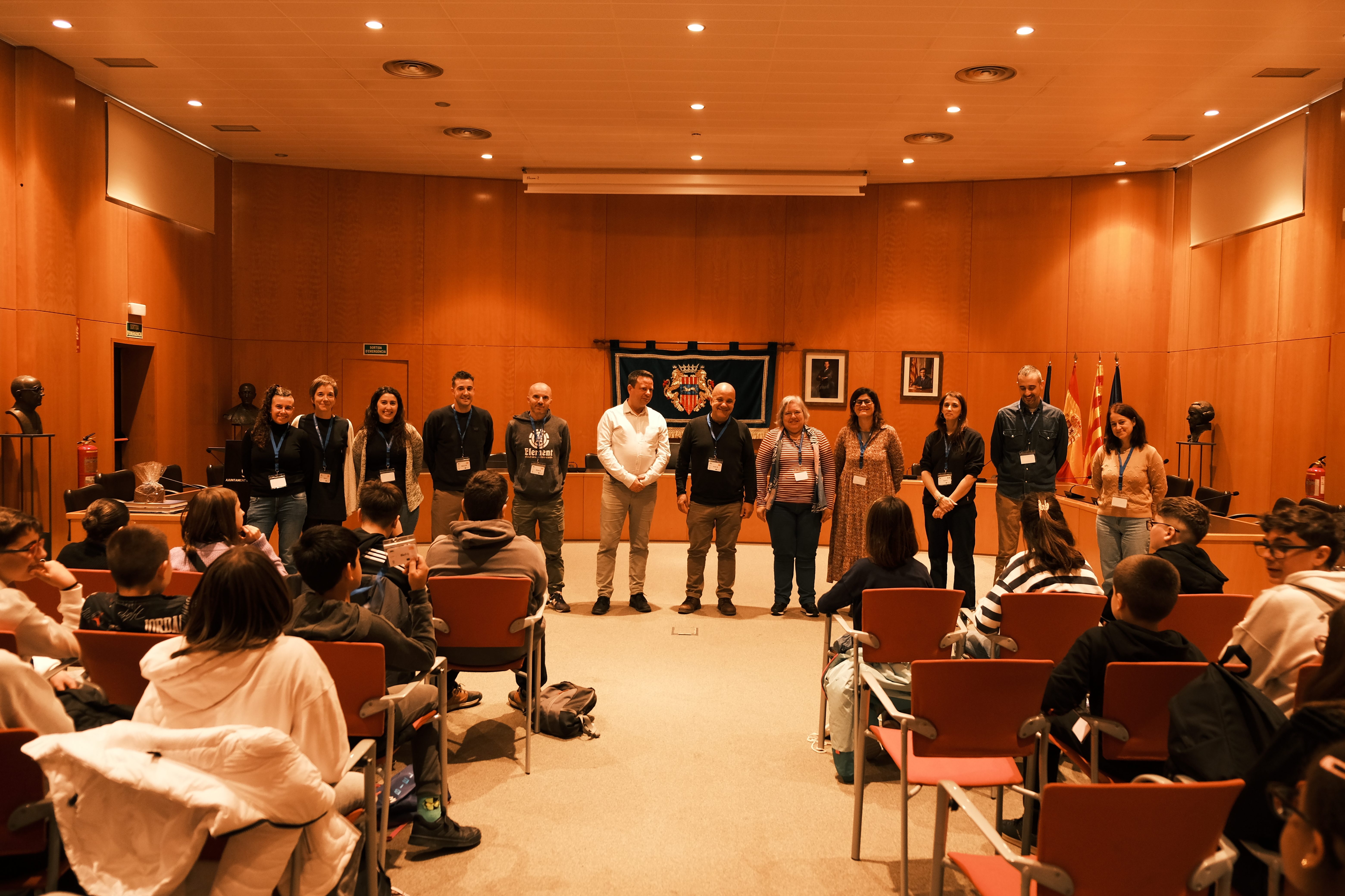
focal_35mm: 27
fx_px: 1009
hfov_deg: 67.4
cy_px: 448
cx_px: 672
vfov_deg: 47.9
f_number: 2.8
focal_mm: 18
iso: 640
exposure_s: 1/26
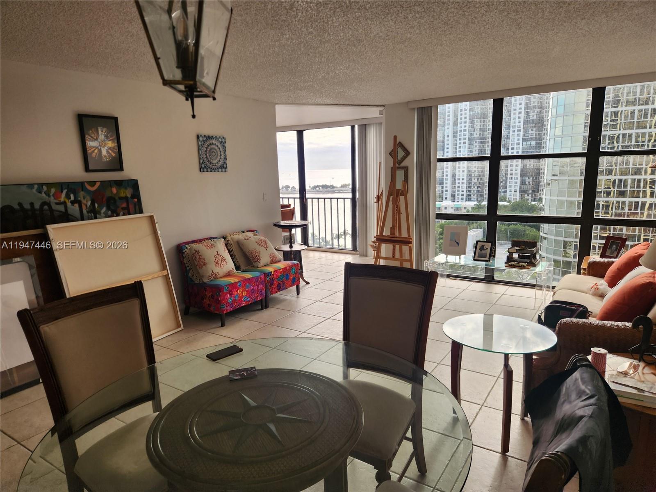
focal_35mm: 23
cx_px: 328
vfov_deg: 58.9
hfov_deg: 73.9
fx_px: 436
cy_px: 246
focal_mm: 5.4
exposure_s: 1/120
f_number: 1.8
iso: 32
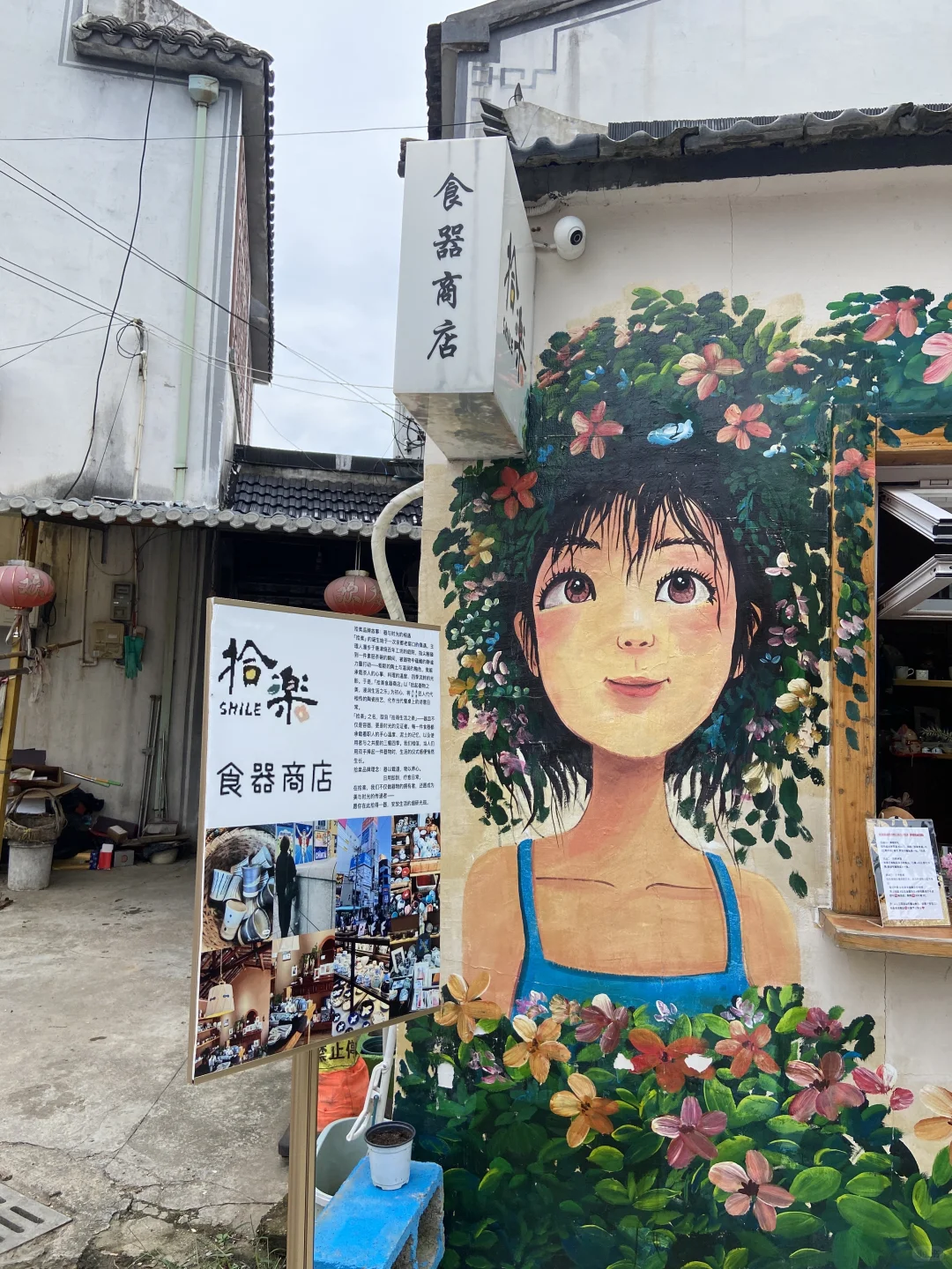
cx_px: 476
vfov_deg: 67.3
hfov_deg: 53.1
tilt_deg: +6.6
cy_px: 634
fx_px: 953
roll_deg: -1.8
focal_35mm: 26
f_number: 1.8
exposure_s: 1/898
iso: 32
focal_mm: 4.25
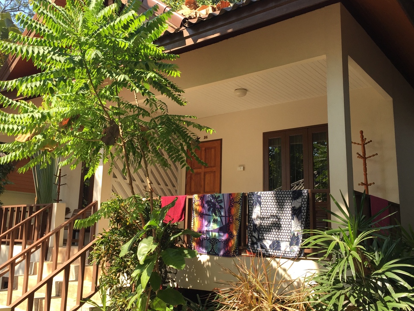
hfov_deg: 51.4
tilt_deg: +11.8
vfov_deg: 39.6
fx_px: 430
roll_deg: -2.4
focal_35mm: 36
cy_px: 151
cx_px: 201
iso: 32
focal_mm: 4.15
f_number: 2.2
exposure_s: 1/608
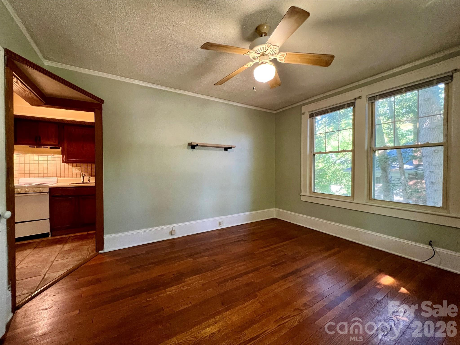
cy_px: 172
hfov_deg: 106.2
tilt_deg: -2.2
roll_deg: -0.3
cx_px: 230
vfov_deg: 89.9
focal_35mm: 13
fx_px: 173
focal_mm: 1.57
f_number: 1.8
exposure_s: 1/60
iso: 500
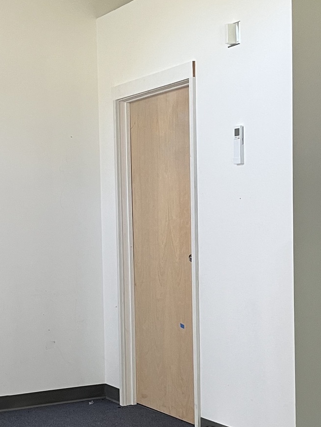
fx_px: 853
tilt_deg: -2.3
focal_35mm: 69
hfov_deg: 21.3
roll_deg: +0.9
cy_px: 258
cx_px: 157
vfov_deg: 28.1
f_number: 1.6
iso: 125
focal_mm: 5.1
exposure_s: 1/84
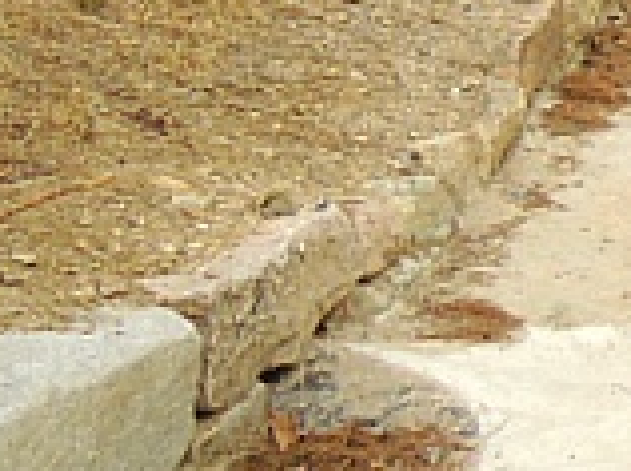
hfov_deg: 11.5
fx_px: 2621
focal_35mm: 144
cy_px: -285
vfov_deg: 9.9
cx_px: 1492
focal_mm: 4.3
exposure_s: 1/800
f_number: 2.8
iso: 100
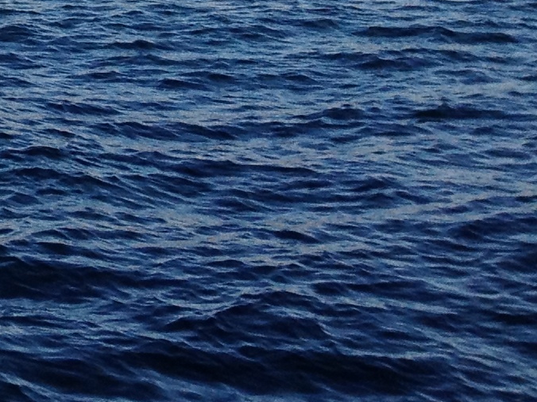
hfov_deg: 10.2
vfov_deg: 8.3
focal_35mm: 169
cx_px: -731
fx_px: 2622
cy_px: -404
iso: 64
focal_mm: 4.28
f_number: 2.4
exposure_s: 1/1346
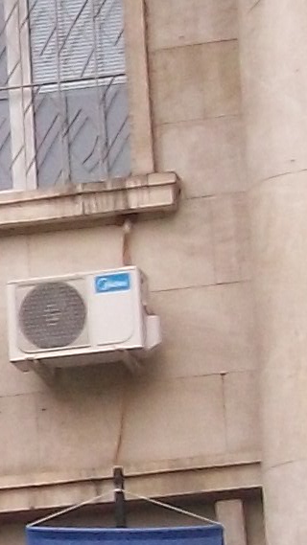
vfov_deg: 9.6
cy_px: 375
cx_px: -422
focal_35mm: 225
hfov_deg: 5.2
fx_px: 3257
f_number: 2.7
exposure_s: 1/60
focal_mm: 6
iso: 80
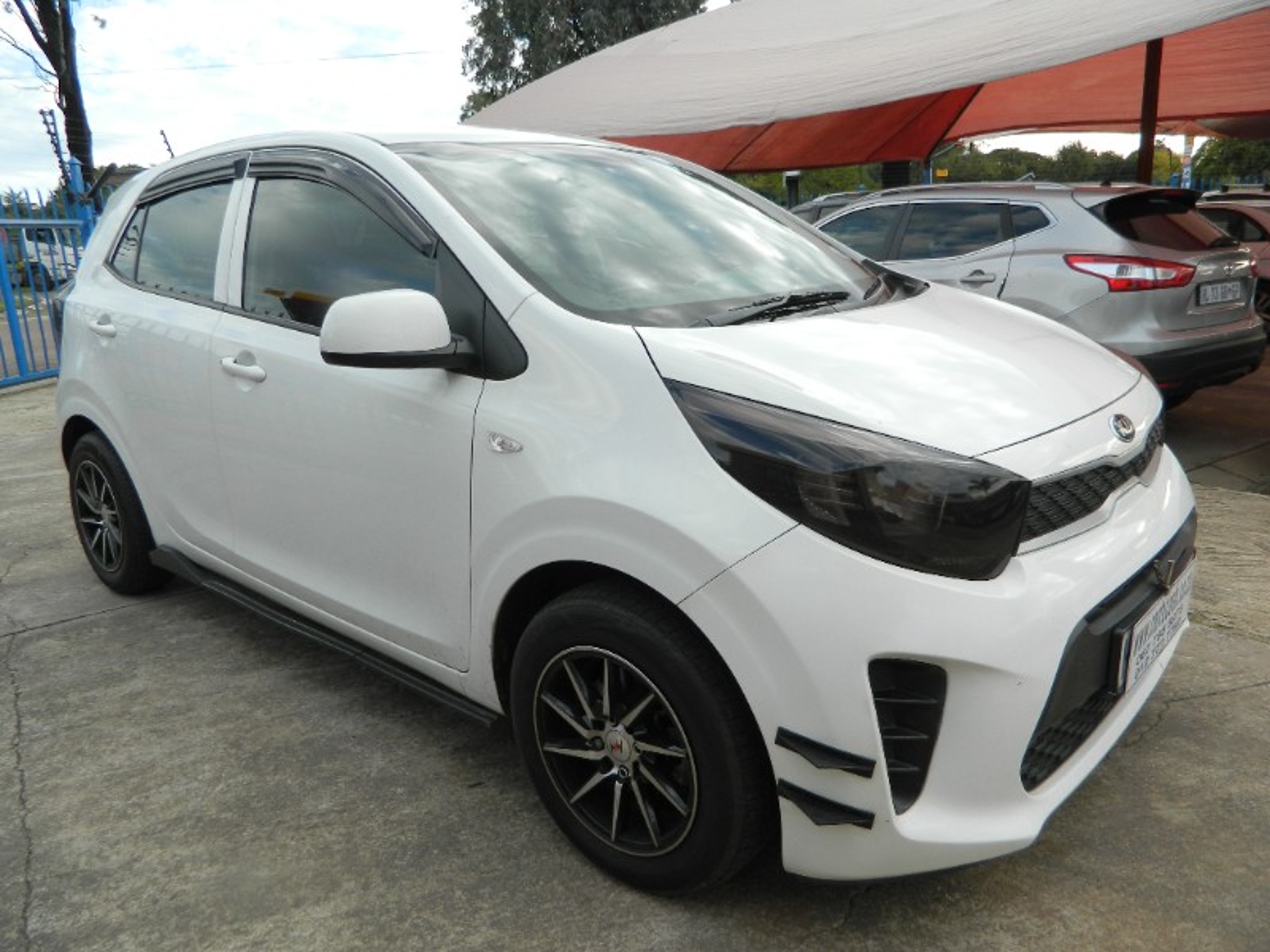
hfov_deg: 69.4
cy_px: 476
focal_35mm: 25
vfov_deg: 54.9
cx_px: 635
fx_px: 917
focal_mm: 4.5
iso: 80
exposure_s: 1/250
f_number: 3.1
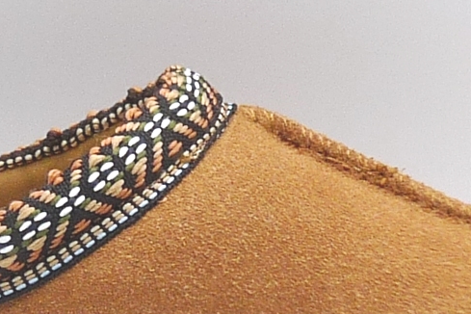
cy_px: 315
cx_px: 187
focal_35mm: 170
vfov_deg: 8.0
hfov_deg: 12.1
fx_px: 2224
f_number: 4
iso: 100
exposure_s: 1/200
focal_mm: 4.9
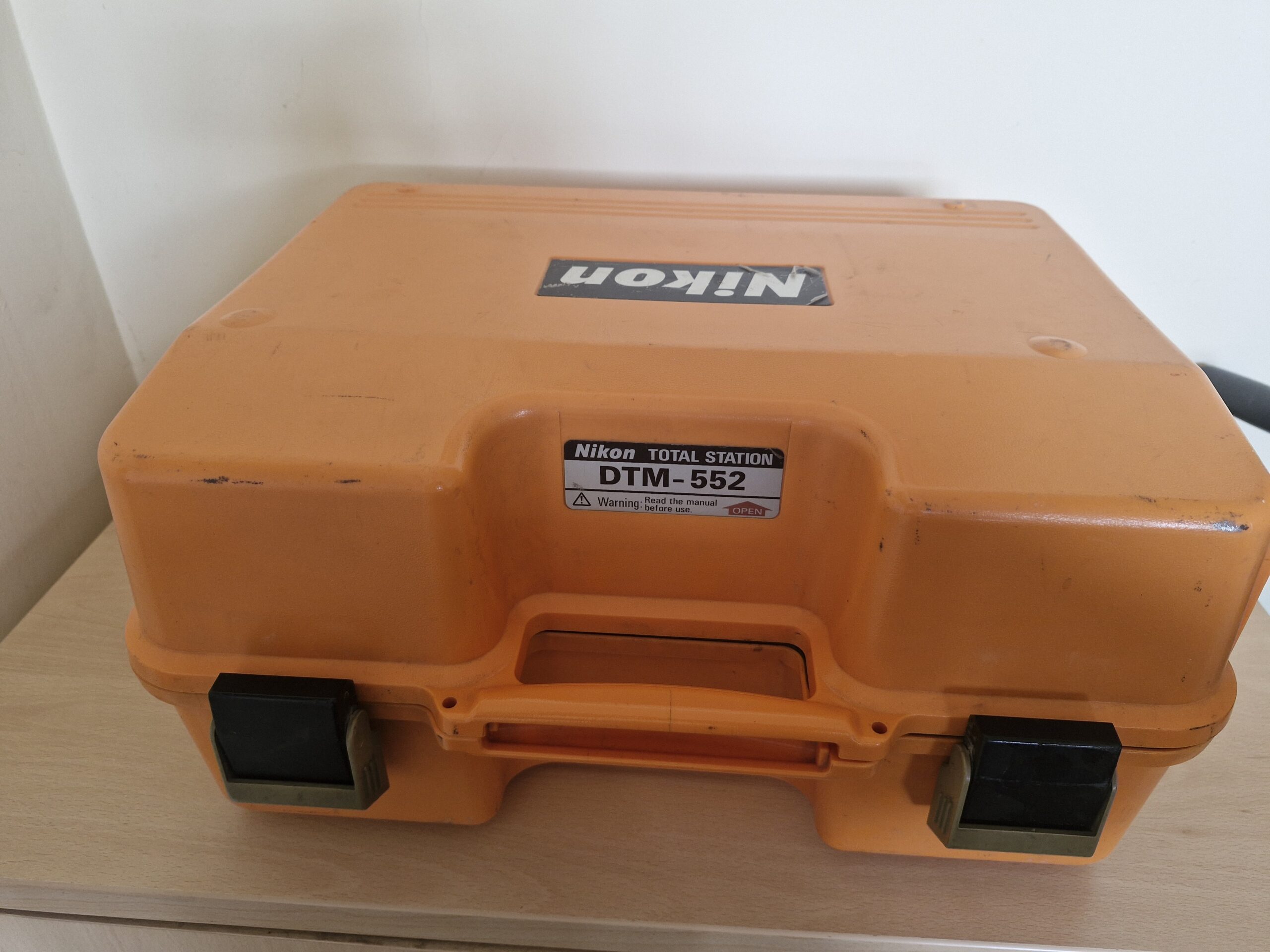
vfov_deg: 58.9
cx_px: 635
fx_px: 844
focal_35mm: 23
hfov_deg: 73.9
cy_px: 476
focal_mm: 5.54
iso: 50
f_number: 1.8
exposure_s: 1/100
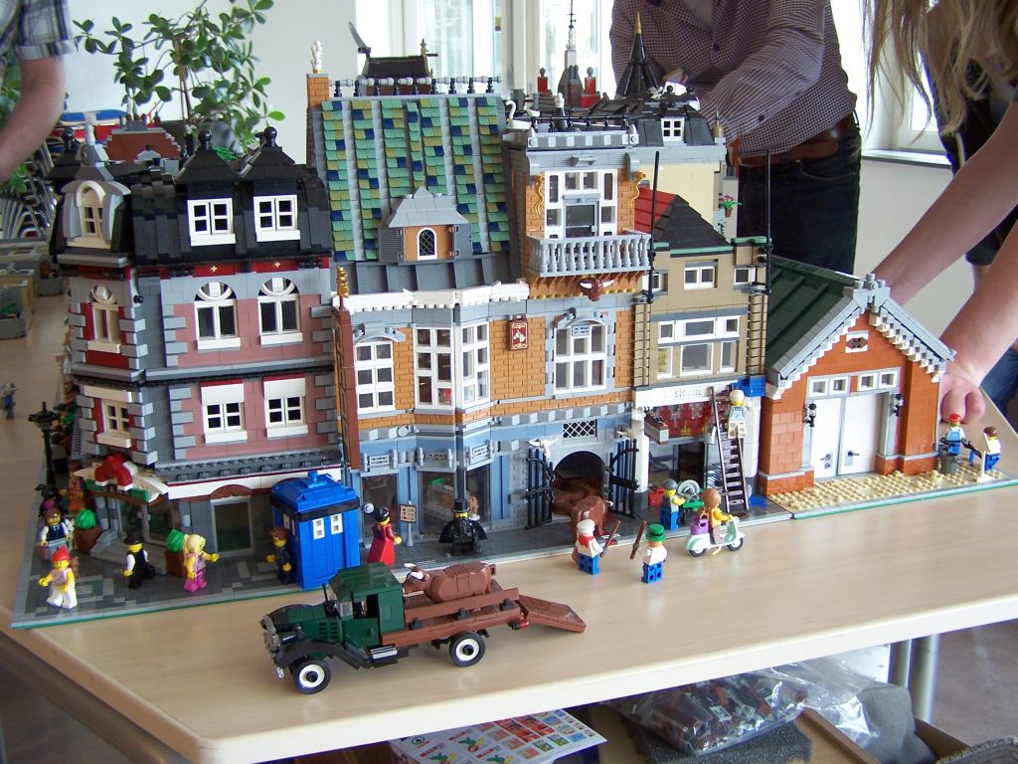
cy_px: 382
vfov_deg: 37.7
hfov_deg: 49.0
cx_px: 509
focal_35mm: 38
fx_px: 1118
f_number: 2.8
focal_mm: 6.3
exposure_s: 1/20
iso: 80
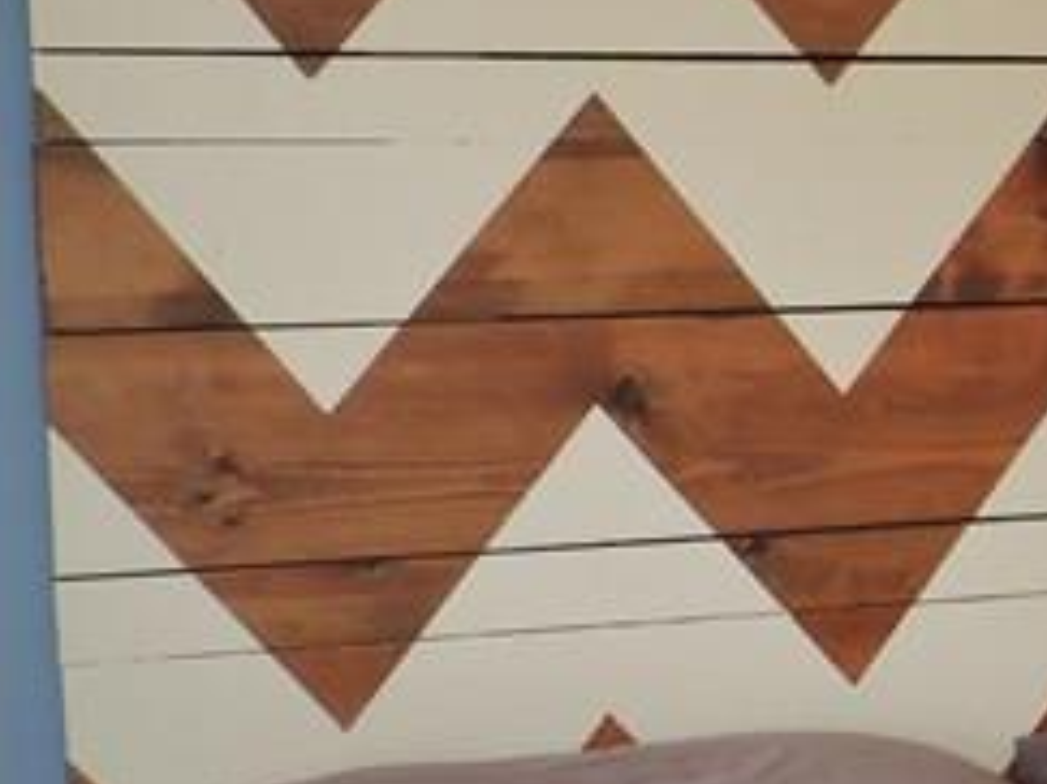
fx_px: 3053
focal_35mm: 101
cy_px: 526
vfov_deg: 14.6
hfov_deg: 17.2
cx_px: 1650
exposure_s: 1/30
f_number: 3
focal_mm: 4.3
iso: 280
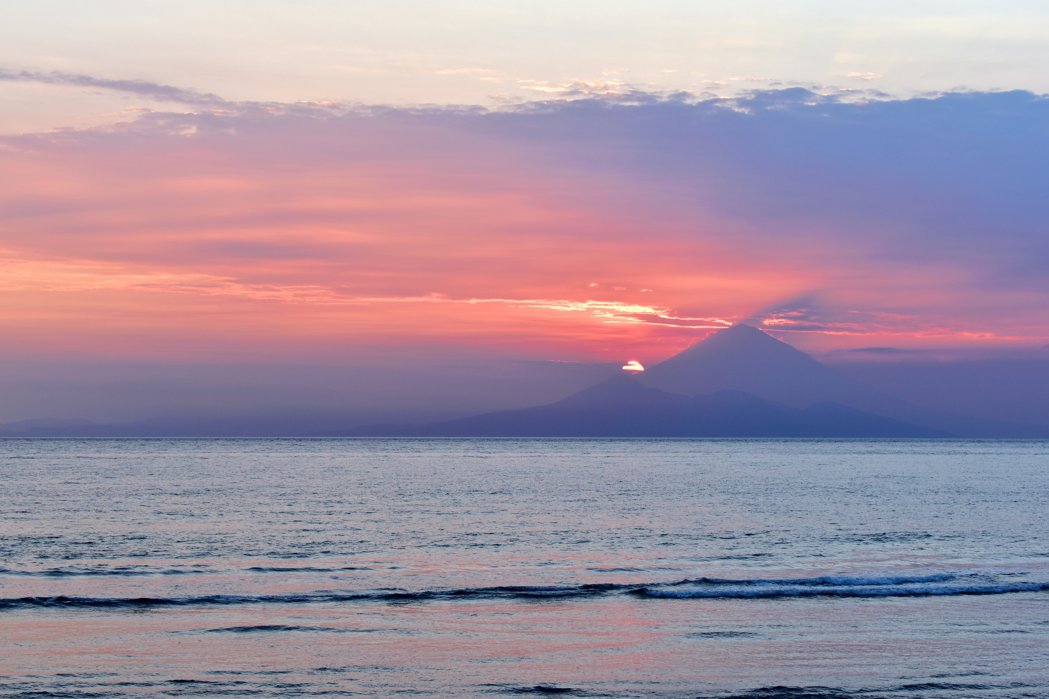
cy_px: 350
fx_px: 2404
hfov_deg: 24.6
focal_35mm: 82
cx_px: 524
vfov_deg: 16.6
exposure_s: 1/60
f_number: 8
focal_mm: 55
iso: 100
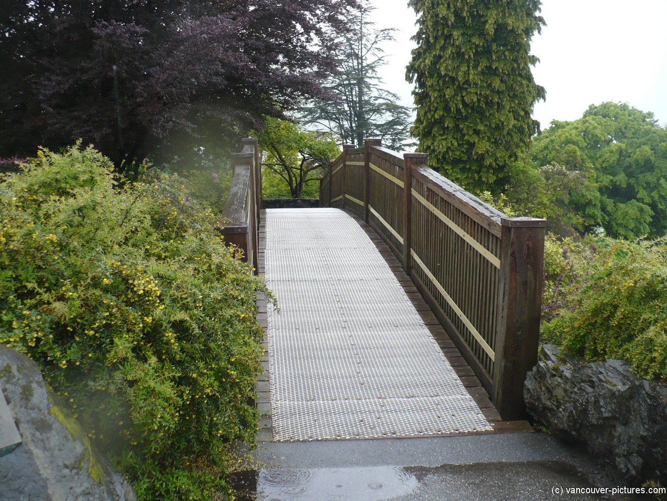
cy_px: 250
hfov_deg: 50.1
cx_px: 334
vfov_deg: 38.7
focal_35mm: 37
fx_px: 713
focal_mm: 6.1
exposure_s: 1/100
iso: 100
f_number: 2.8
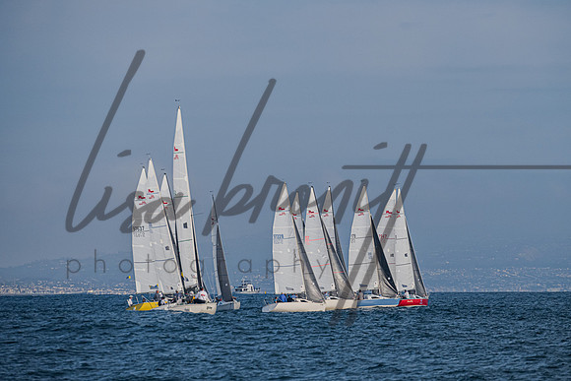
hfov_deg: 7.5
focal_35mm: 273
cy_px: 191
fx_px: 4327
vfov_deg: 5.0
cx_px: 341
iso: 400
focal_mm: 200
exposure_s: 1/1000
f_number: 6.3
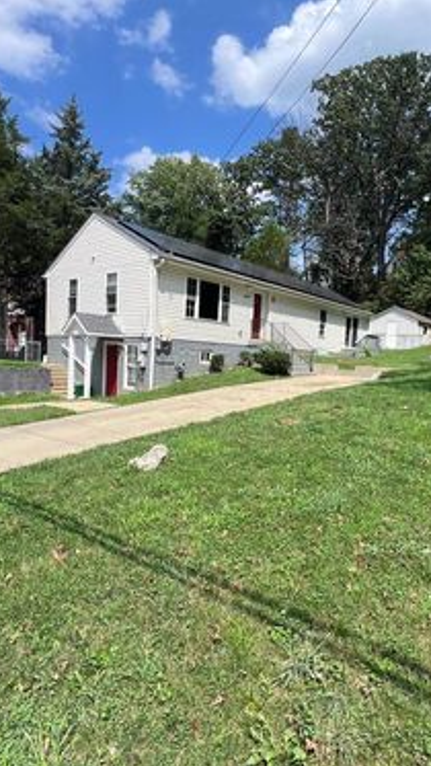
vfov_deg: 89.6
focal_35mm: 19
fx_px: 386
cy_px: 383
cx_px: 261
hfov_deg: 57.9
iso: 32
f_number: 1.8
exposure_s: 1/1698
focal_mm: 1.57
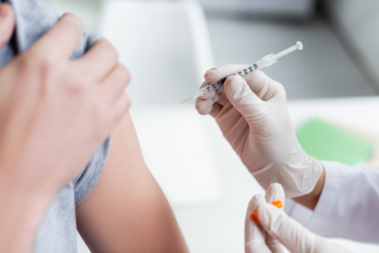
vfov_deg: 27.0
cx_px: 190
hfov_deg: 39.6
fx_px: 527
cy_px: 126
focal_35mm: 50
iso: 250
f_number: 2.8
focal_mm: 50
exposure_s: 1/200
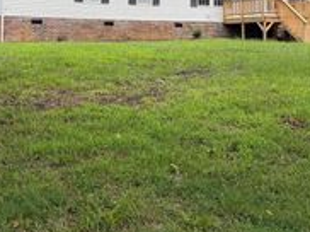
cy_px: 28
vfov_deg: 21.8
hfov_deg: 29.3
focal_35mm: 66
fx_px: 590
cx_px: 199
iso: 100
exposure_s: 1/1493
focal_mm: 6.76
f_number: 1.78
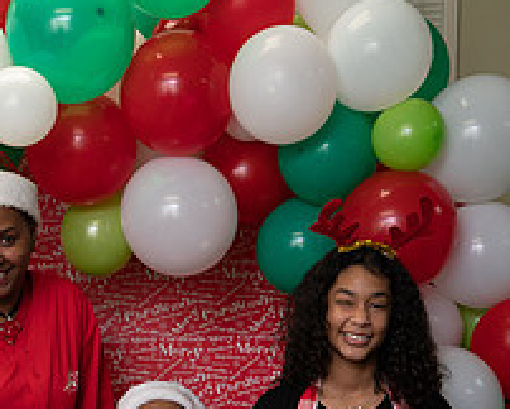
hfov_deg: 19.8
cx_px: 149
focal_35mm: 96
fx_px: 1450
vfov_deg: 15.4
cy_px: 515
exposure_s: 1/80
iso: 400
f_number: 5
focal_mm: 46
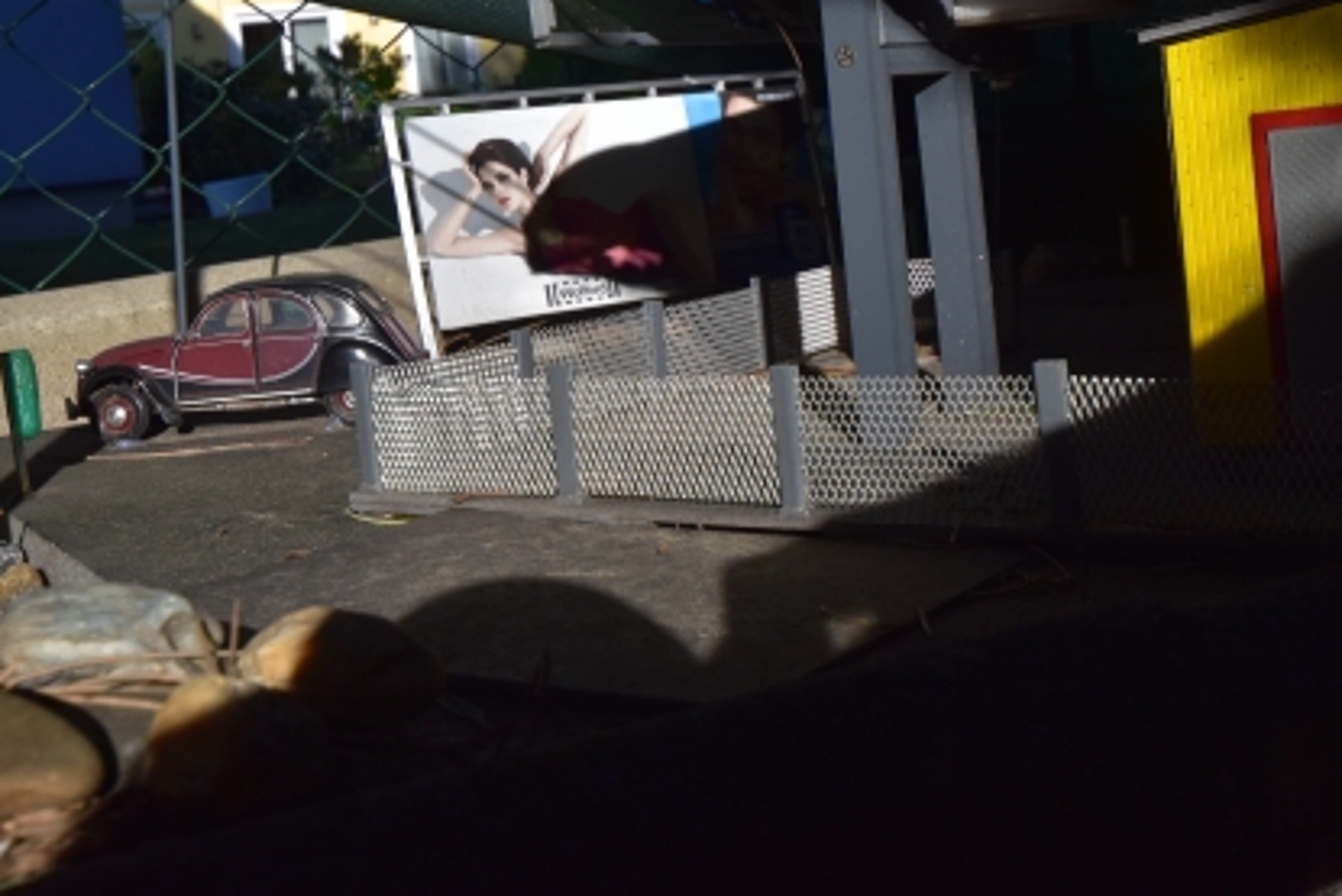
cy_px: 262
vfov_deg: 25.8
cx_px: 702
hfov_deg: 38.2
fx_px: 1939
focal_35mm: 52
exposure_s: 1/250
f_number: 10
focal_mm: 24
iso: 400
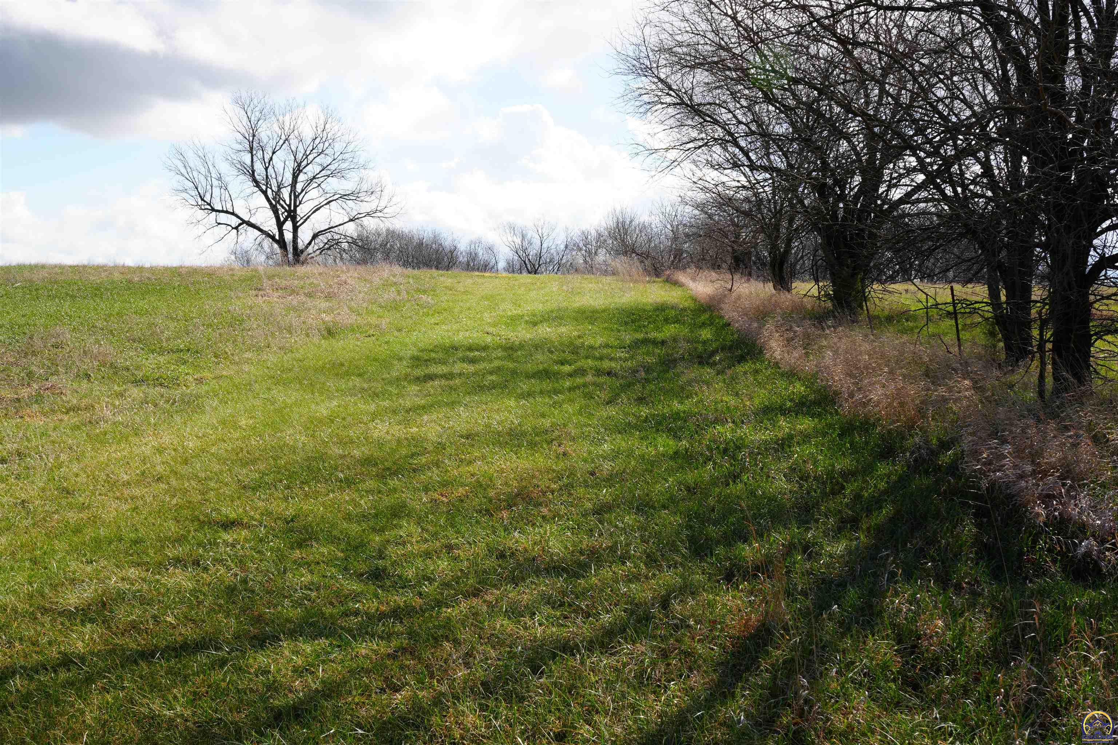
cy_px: 372
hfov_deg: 56.6
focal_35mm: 33
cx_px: 559
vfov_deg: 39.5
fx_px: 1039
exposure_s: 1/125
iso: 100
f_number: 9
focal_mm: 22.3
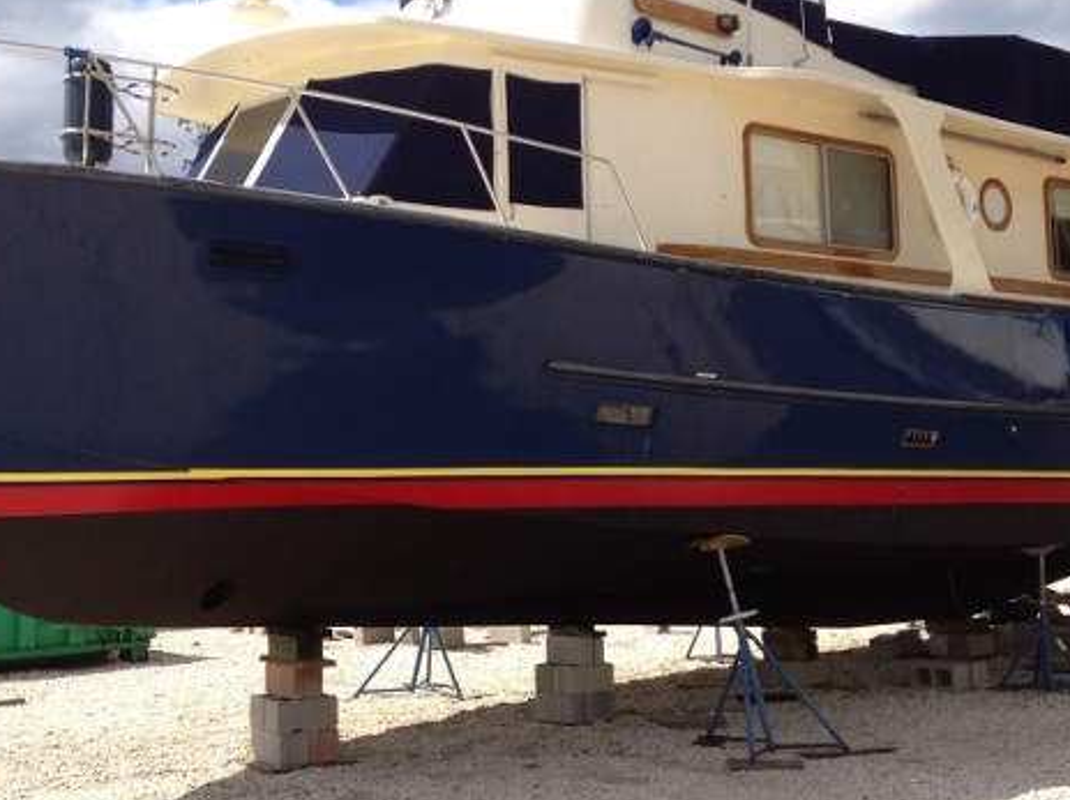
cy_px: 403
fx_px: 1760
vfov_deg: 25.6
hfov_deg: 33.8
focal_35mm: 57
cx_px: 562
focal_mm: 4.12
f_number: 2.4
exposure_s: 1/1695
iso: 64
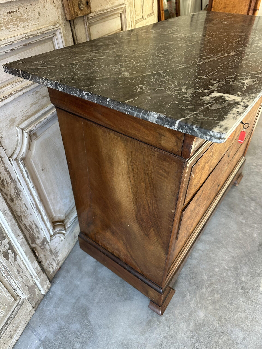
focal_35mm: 24
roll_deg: -1.0
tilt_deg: -39.6
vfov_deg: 71.6
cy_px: 174
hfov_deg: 56.8
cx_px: 131
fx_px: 242
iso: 200
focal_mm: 6.86
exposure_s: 1/100
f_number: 1.78
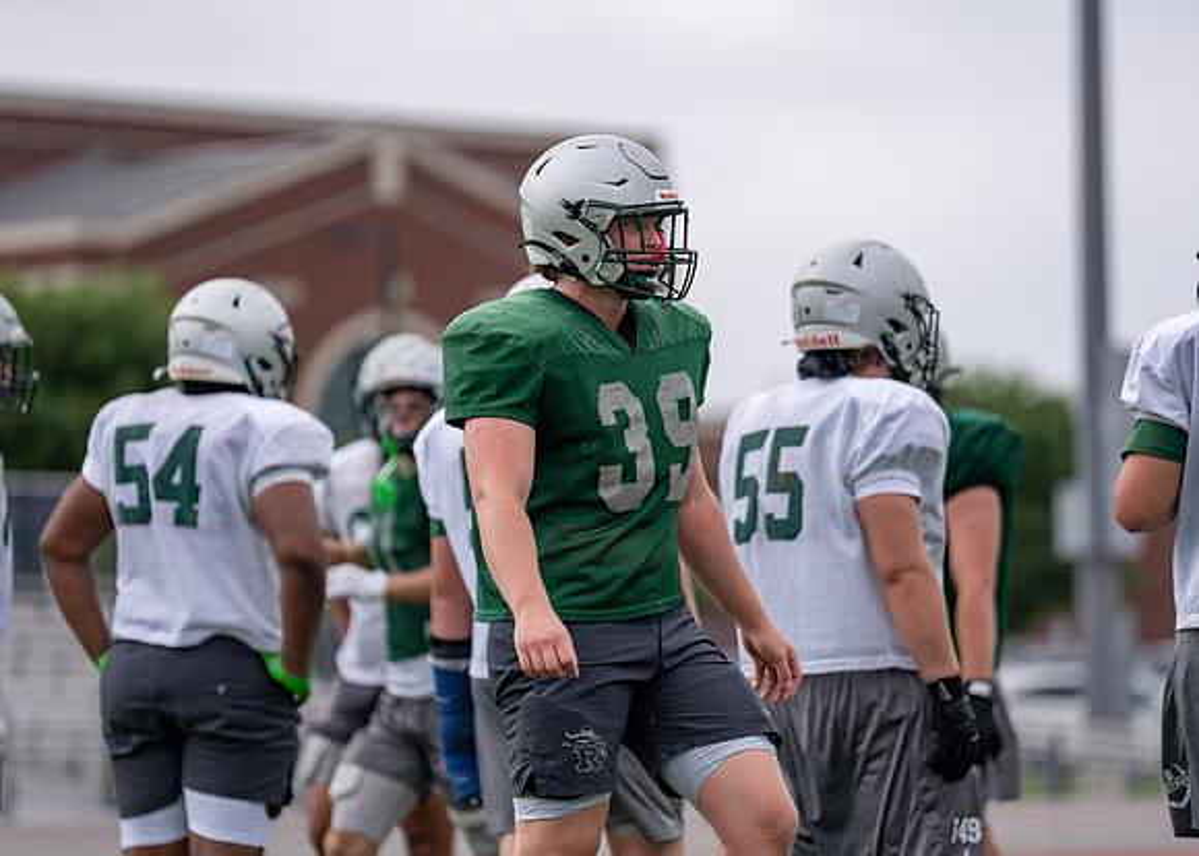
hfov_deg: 9.6
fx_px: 7160
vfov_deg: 6.8
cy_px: 428
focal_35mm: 210
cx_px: 600
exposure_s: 1/2500
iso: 125
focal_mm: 200
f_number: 2.8
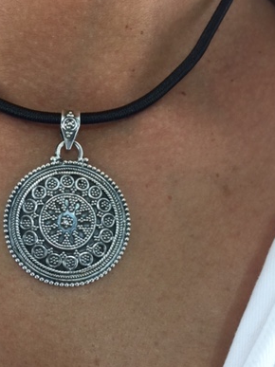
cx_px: 73
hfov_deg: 29.8
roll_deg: +0.9
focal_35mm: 48
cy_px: 196
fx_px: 509
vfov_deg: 39.6
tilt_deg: -12.3
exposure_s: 1/33
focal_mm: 4.15
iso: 32
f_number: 2.2
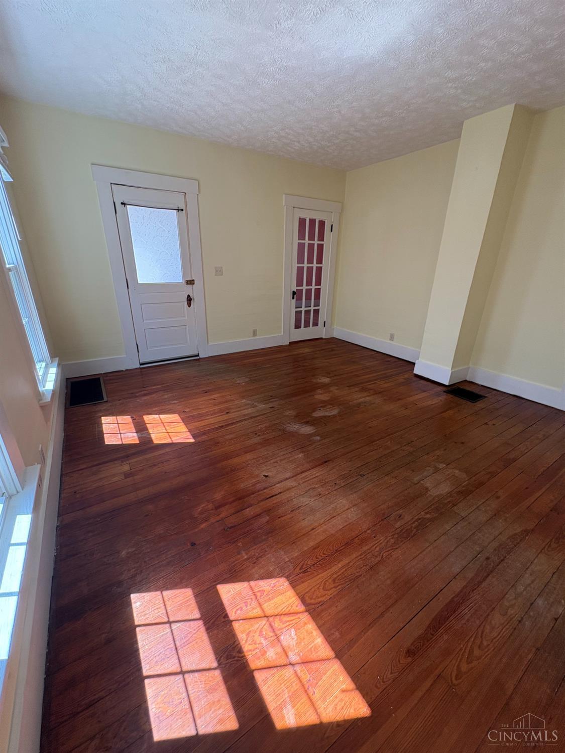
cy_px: 376
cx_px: 282
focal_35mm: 14
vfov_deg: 102.1
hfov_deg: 85.7
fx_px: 305
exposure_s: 1/99
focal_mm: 2.22
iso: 200
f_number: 2.2
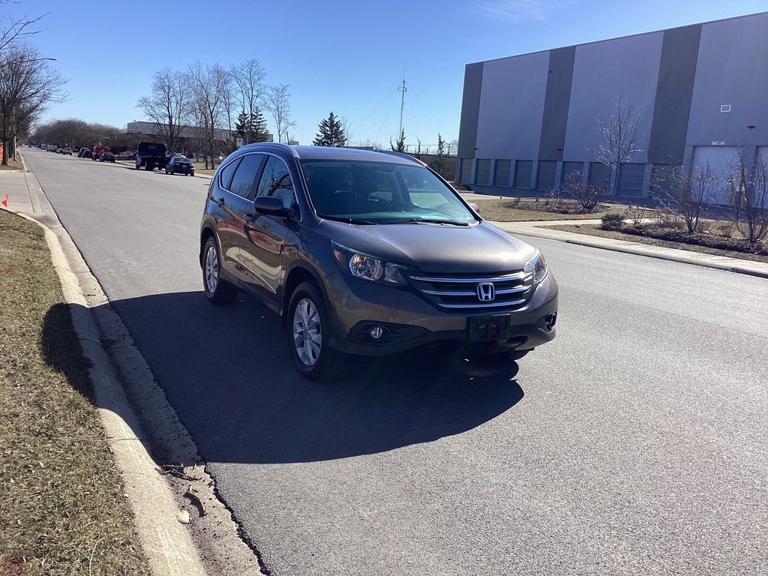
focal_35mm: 31
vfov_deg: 45.4
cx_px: 384
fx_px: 688
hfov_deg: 58.4
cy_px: 288
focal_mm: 3.3
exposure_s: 1/1199
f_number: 2.4
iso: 25
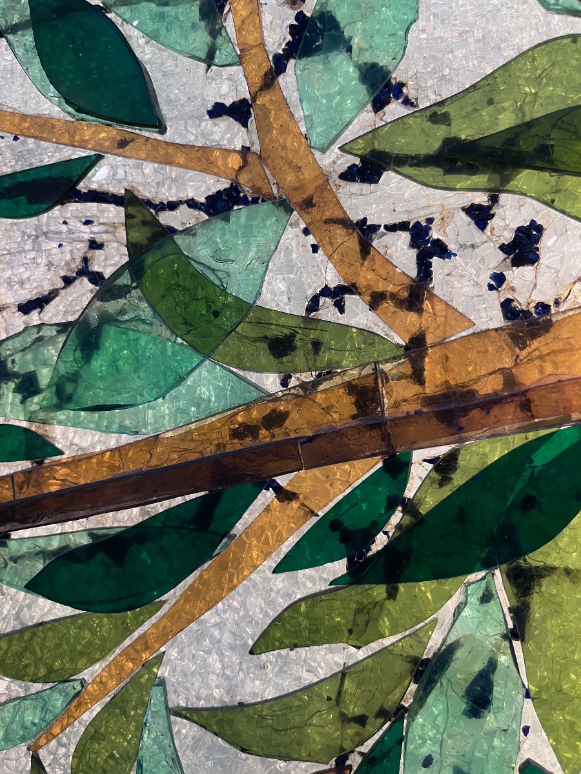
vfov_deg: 67.3
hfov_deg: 53.1
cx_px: 290
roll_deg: +0.8
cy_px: 387
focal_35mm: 26
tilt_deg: -6.8
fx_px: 582
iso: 125
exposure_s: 1/50
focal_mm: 5.1
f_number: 1.6
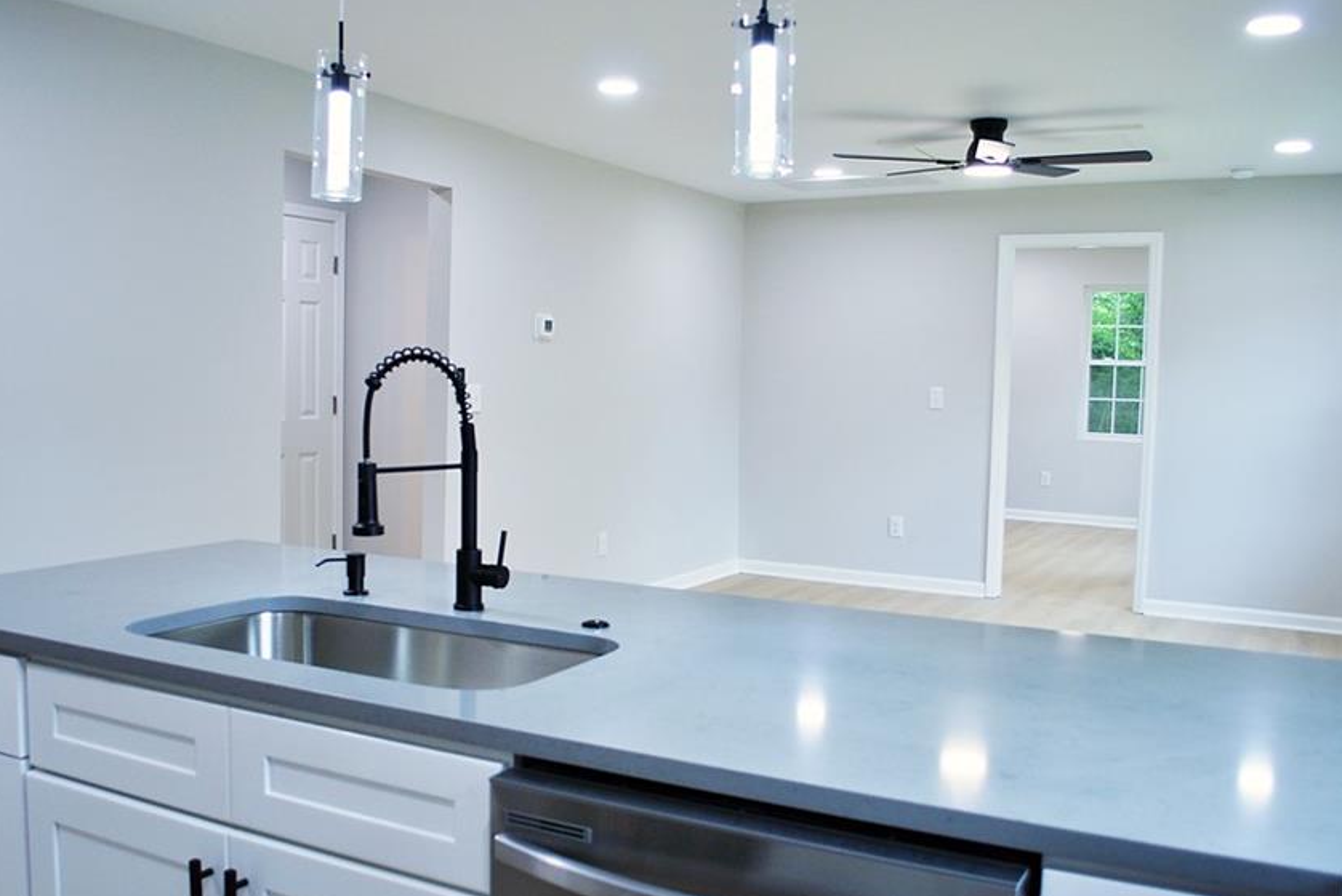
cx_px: 605
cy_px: 456
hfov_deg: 57.1
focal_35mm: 33
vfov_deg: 40.0
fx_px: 1231
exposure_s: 1/50
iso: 200
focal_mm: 18
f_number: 3.5
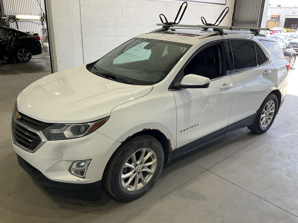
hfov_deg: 61.7
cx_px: 149
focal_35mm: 29
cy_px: 112
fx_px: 250
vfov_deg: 48.2
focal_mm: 3
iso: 32
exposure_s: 1/120
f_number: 1.8
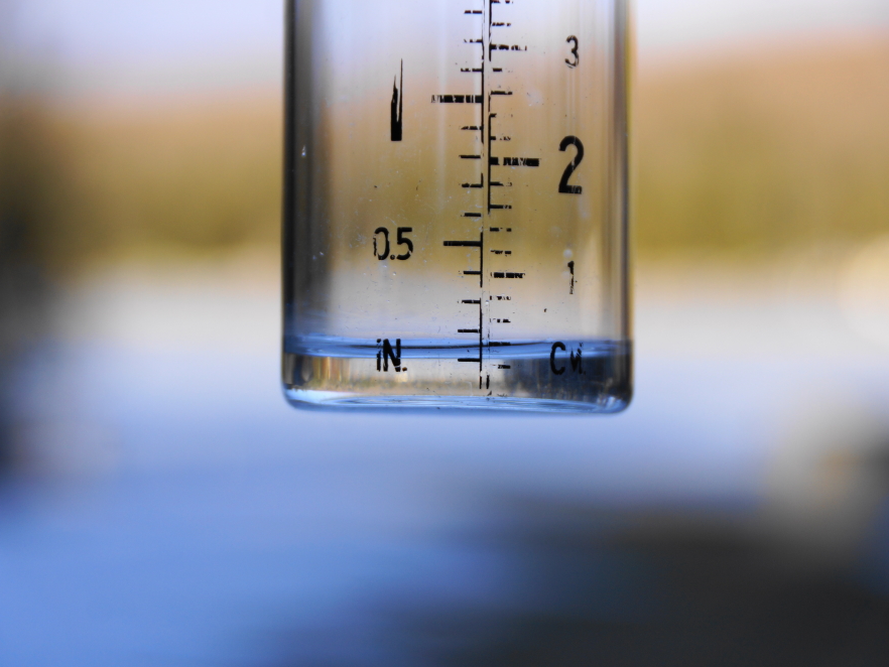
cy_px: 332
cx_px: 452
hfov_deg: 13.4
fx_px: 3776
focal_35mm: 147
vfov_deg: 10.1
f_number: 5.6
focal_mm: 90
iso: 100
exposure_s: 1/160
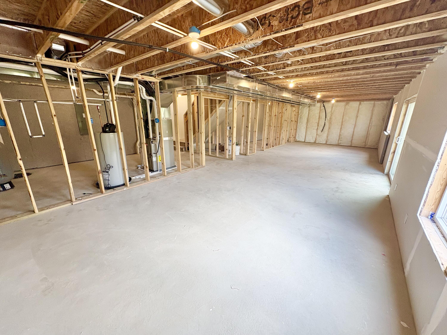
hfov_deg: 102.1
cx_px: 224
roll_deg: -1.1
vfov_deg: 85.7
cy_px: 168
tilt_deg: -13.9
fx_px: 181
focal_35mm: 14
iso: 125
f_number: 2.2
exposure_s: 1/120
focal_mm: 2.22
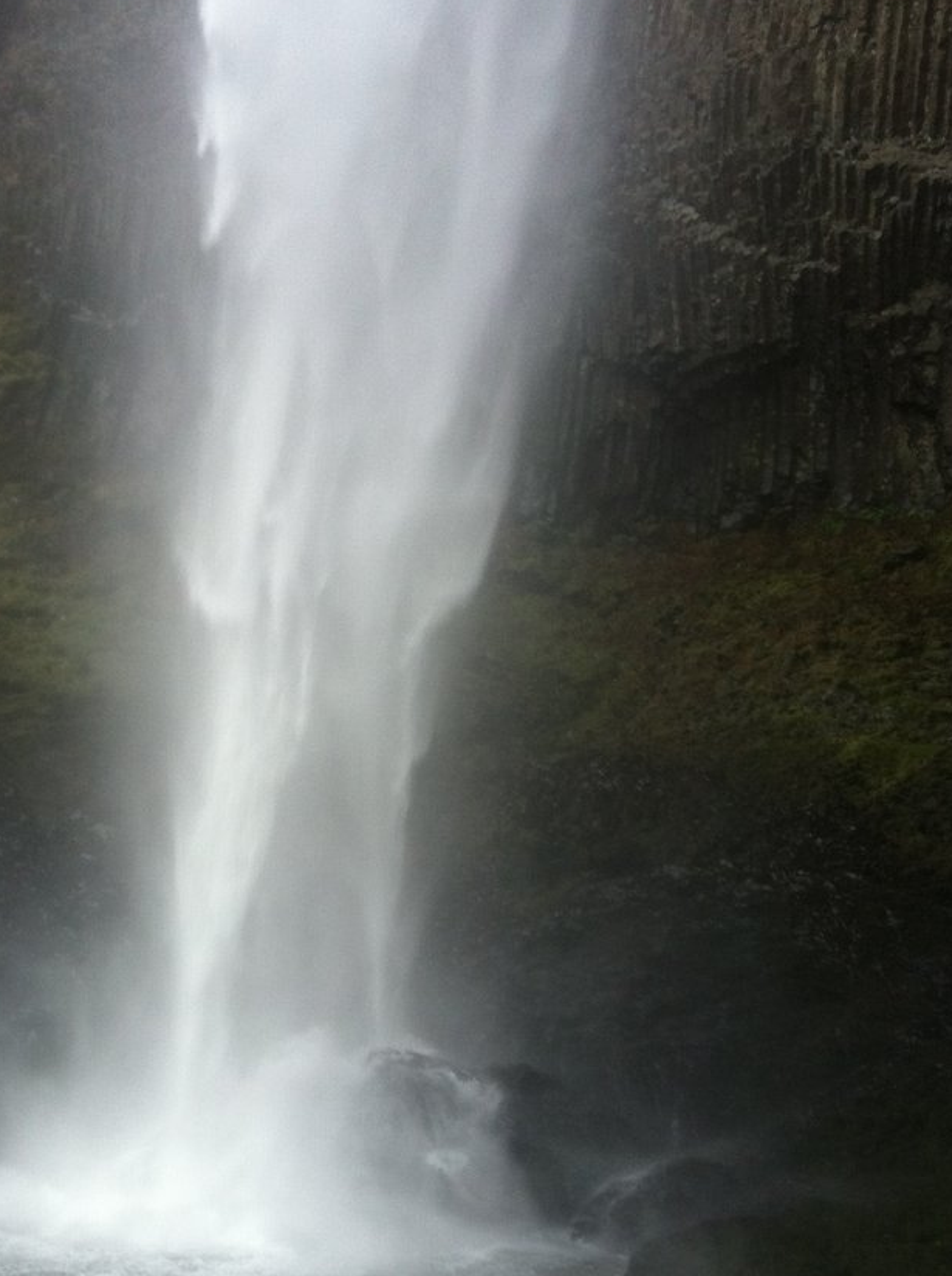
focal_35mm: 51
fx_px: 1876
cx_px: 314
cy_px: 805
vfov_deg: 37.3
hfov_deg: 28.3
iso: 80
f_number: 2.8
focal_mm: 3.85
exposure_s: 1/120
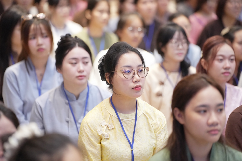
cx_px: 121
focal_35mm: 150
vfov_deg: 9.1
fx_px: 1008
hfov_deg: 13.7
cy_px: 80
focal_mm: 150
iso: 5000
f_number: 2.8
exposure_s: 1/200
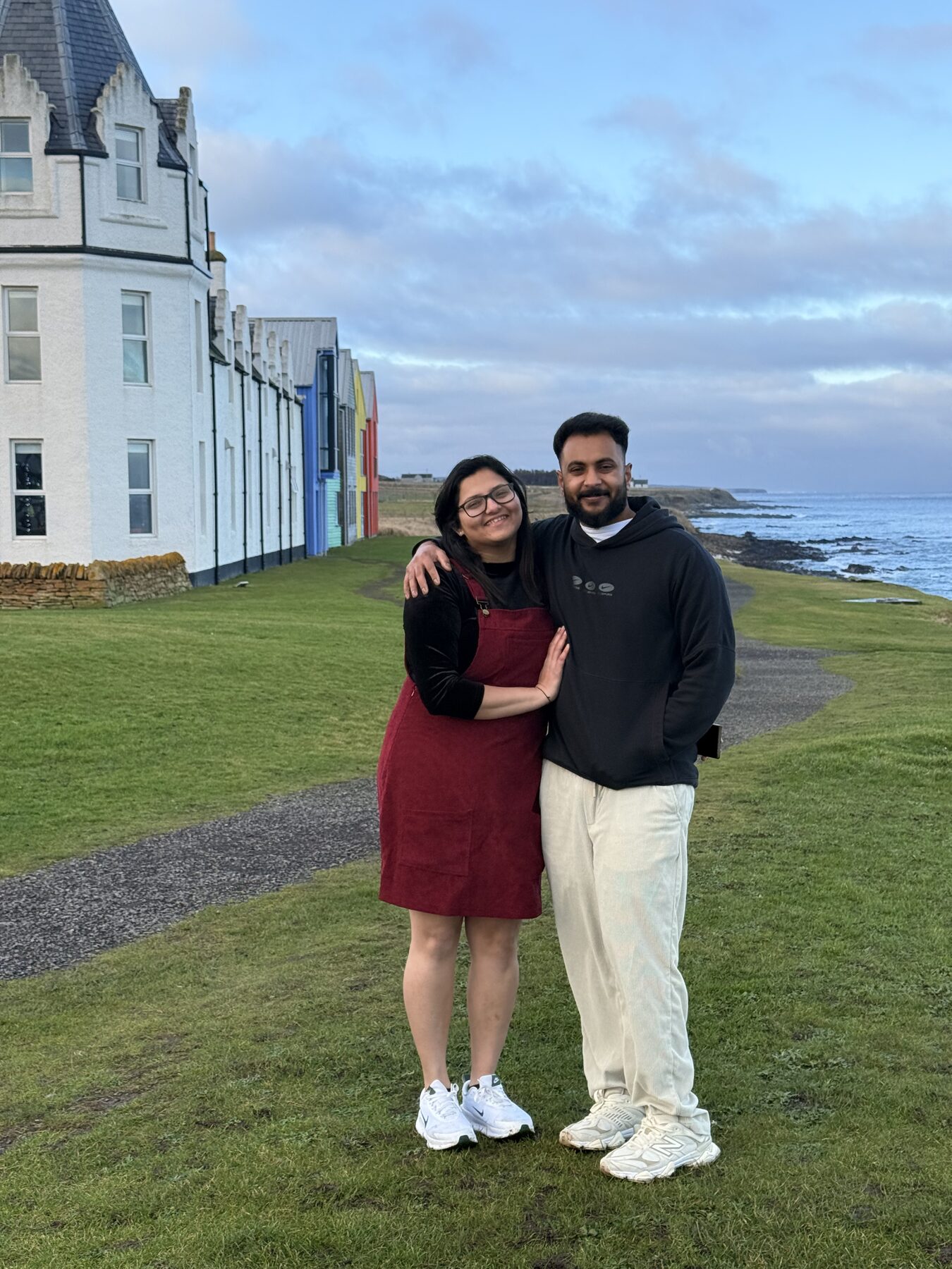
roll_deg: +0.1
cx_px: 476
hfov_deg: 30.3
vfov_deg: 39.7
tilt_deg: -4.5
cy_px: 634
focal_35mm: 48
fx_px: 1760
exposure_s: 1/1085
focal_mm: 6.76
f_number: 1.78
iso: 80
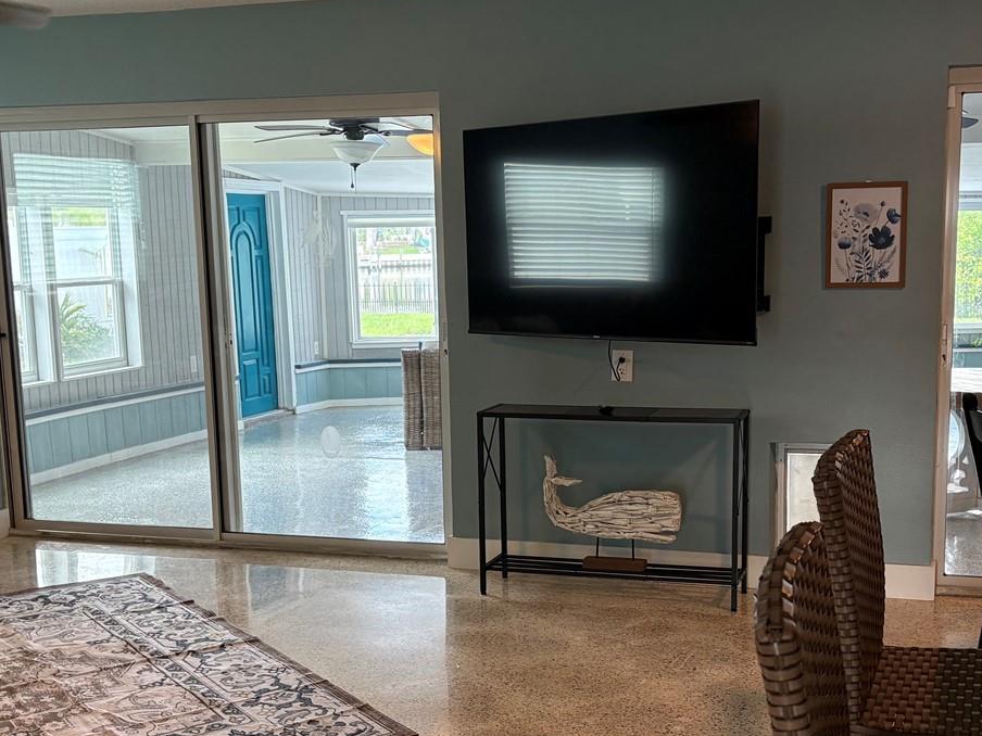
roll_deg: +2.1
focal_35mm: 46
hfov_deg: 41.2
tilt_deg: -9.9
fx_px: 1305
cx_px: 556
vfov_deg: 31.4
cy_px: 453
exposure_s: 1/60
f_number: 1.6
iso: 160
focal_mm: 5.96
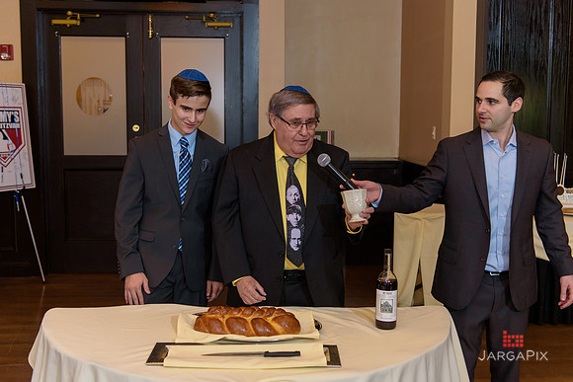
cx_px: 286
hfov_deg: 44.5
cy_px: 191
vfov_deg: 30.5
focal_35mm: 44
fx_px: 700
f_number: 3.2
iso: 1600
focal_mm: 44
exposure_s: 1/125
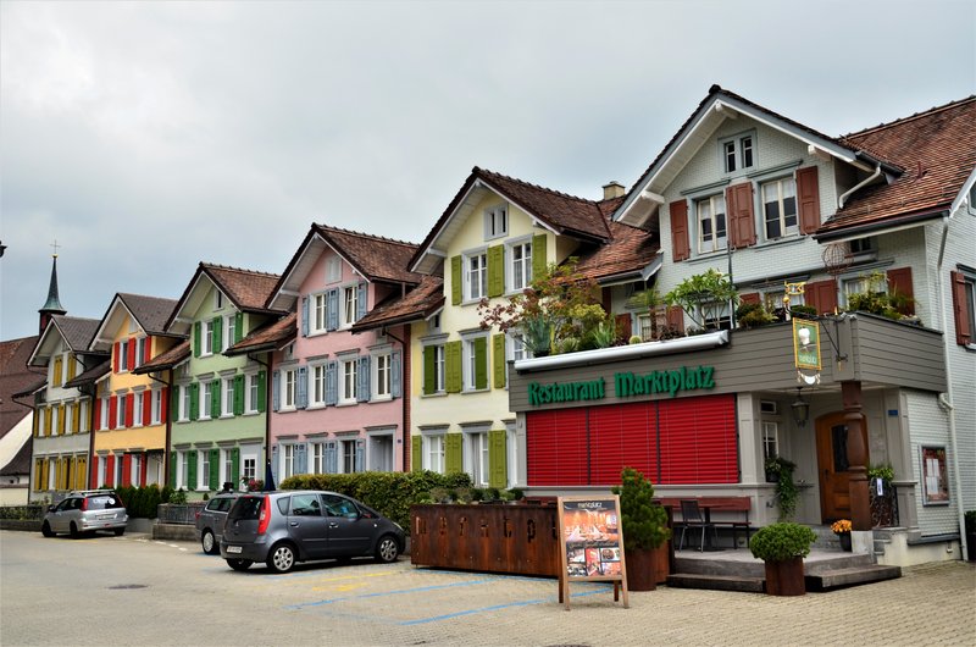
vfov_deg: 36.7
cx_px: 488
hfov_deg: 53.2
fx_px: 974
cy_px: 324
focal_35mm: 36
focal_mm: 24
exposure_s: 1/50
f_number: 8
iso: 320
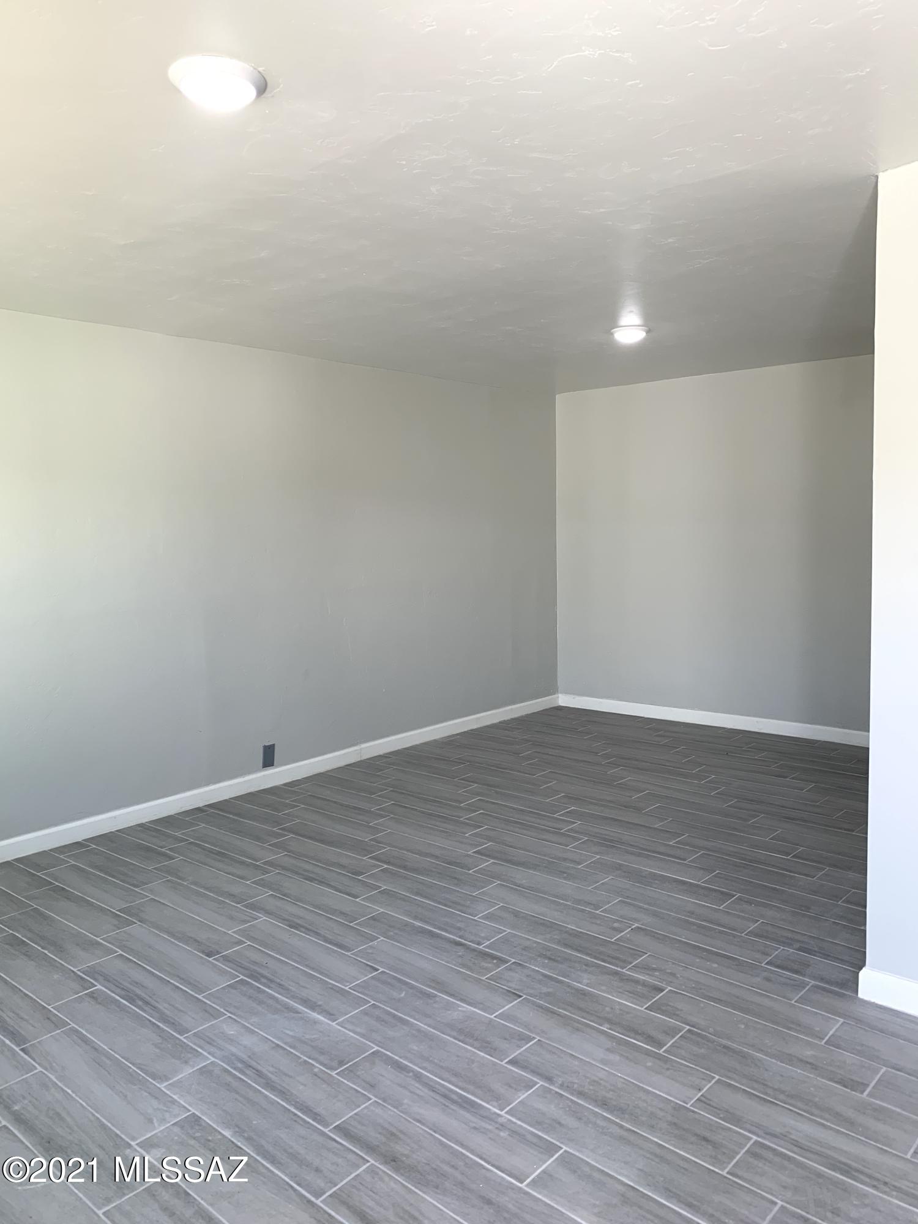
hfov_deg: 53.1
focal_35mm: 26
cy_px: 612
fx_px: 919
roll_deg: +1.3
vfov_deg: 67.3
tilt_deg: -3.9
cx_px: 459
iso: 50
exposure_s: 1/120
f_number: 1.8
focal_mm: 4.25
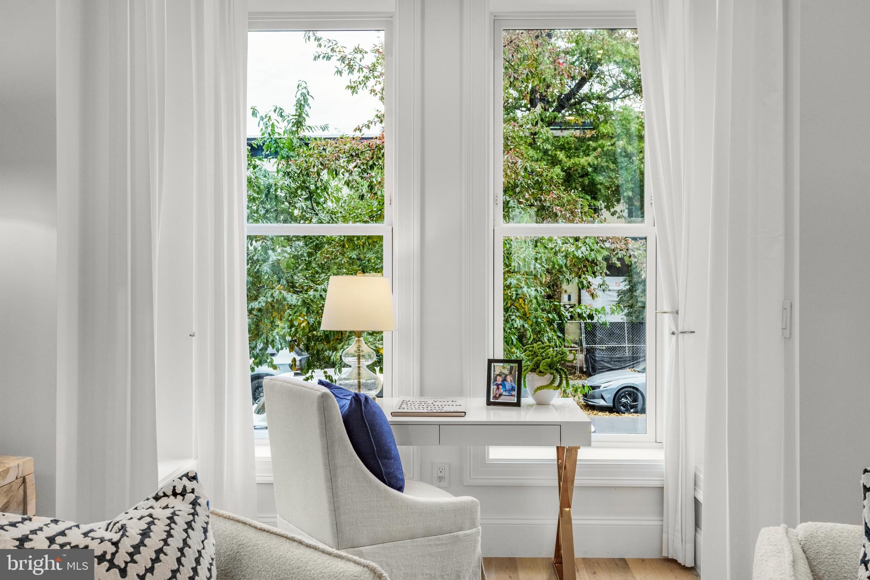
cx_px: 435
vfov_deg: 37.8
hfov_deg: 54.4
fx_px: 846
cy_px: 290
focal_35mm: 35
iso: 3200
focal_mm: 35
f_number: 7.1
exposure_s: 1/1600
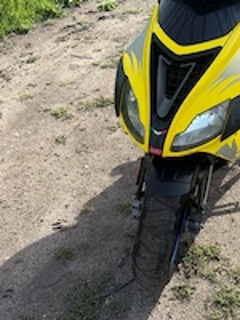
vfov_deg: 36.8
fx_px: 481
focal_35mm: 52
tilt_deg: -32.6
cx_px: 187
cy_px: 146
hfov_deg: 27.5
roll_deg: +3.8
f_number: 1.6
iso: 50
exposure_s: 1/1155
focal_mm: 5.96
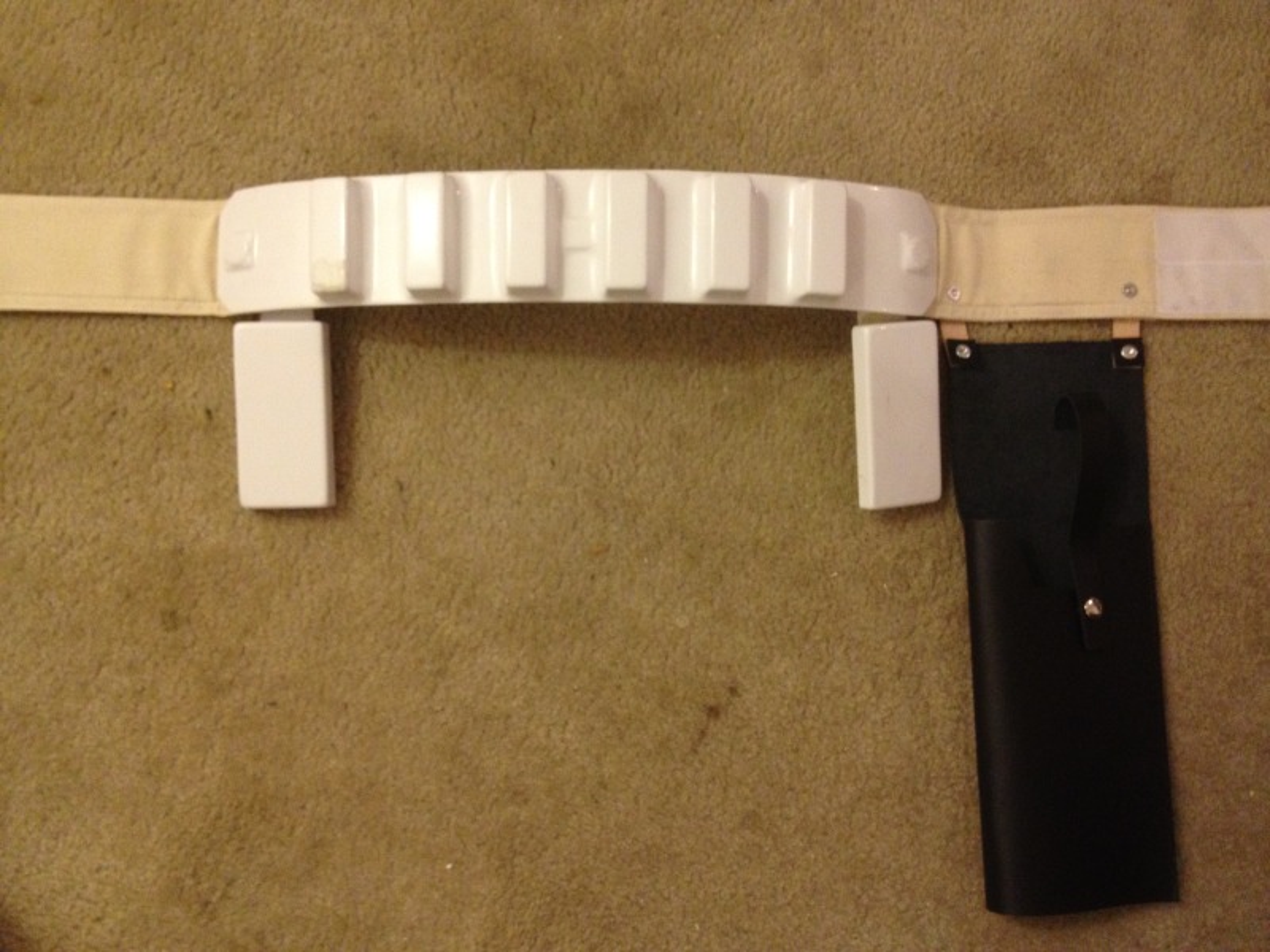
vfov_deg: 40.7
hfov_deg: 52.6
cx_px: 635
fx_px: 1284
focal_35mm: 35
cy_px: 476
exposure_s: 1/20
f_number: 2.4
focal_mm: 4.3
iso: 320
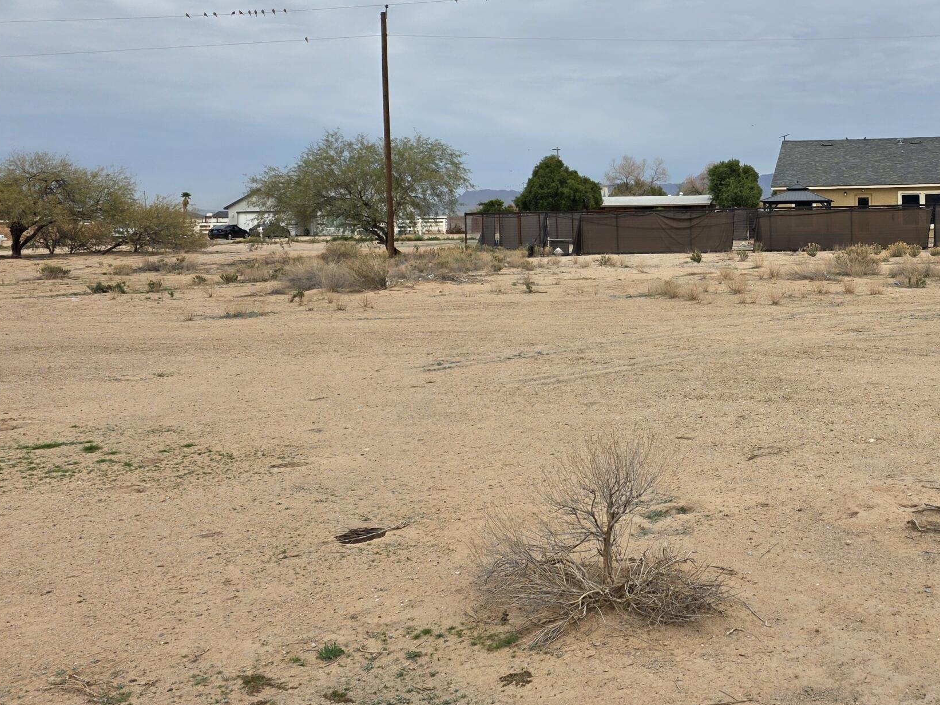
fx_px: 1140
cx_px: 777
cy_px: 268
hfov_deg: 42.4
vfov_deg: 34.2
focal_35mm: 42
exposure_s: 1/359
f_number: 1.7
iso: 32
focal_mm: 6.3
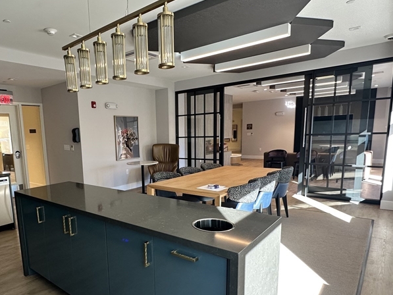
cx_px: 144
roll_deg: +1.4
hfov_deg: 70.3
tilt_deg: -9.0
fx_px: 273
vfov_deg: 56.4
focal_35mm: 24
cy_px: 177
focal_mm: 2.22
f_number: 2.2
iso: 125
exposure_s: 1/99
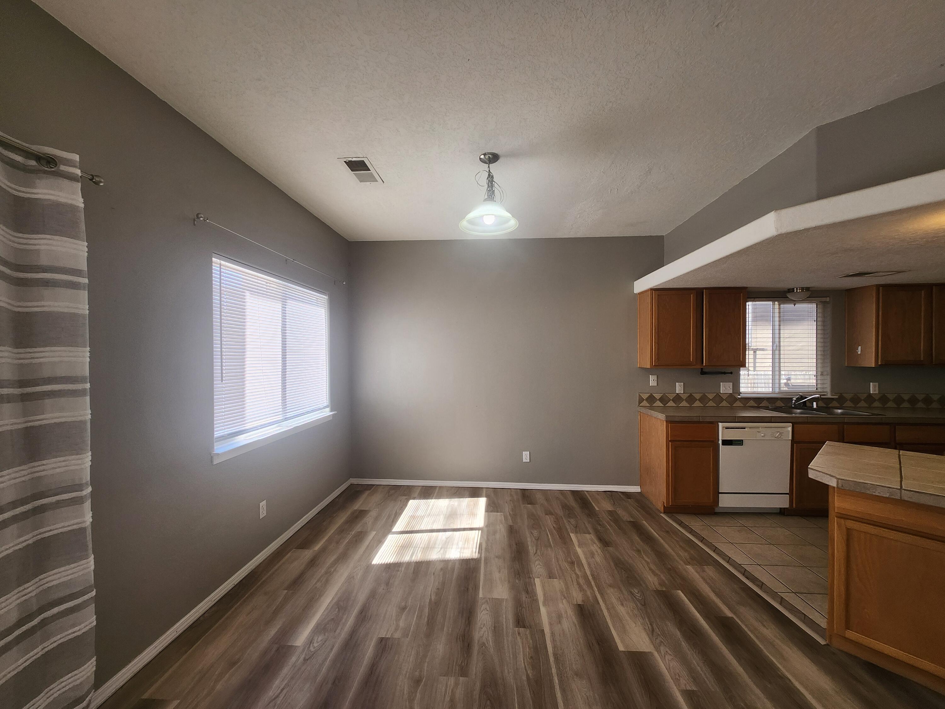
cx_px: 472
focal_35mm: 13
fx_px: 355
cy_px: 354
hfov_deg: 106.2
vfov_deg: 89.9
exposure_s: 1/120
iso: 64
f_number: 2.2
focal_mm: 1.74
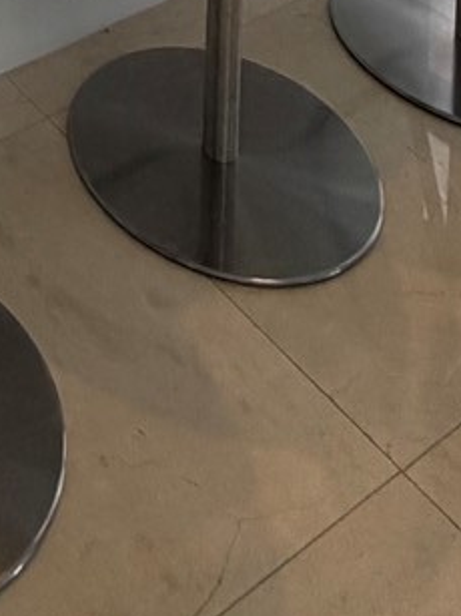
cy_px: -768
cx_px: -190
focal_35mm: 73
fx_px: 1297
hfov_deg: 18.3
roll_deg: -0.8
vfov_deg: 16.2
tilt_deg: -3.2
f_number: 2.2
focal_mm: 2.22
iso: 125
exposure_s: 1/120
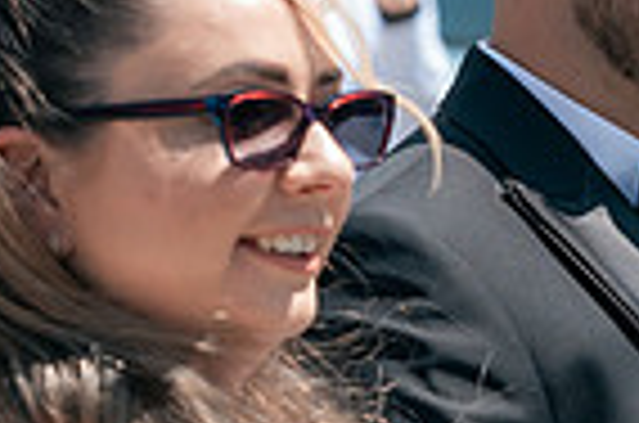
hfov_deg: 5.9
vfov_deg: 3.9
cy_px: 382
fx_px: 6163
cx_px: 662
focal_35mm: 348
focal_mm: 85
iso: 320
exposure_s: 1/1000
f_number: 5
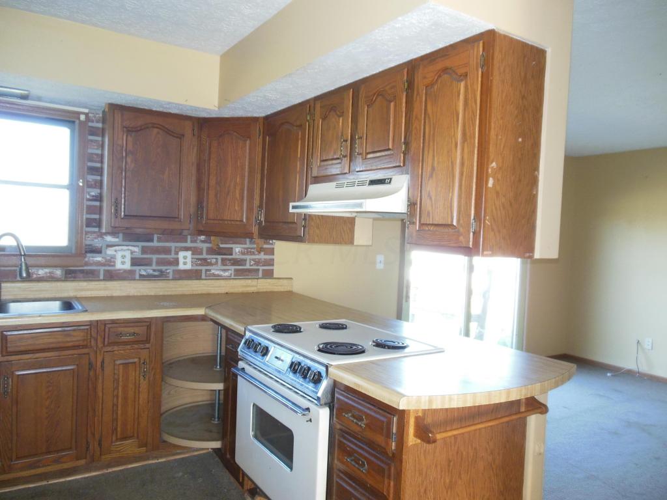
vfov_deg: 54.9
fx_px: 482
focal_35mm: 25
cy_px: 250
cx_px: 334
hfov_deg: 69.4
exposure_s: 1/30
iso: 250
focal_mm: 4.5
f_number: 3.2
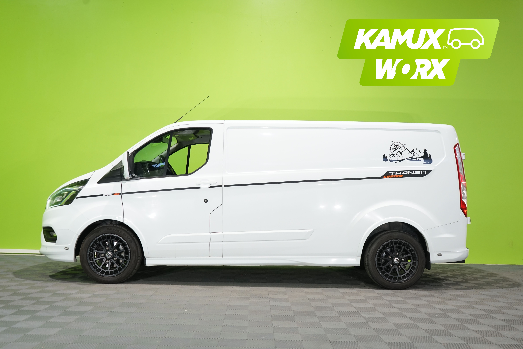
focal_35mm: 35
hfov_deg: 54.4
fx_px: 508
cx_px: 262
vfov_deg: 37.9
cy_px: 174
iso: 800
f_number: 5.6
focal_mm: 35
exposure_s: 1/30
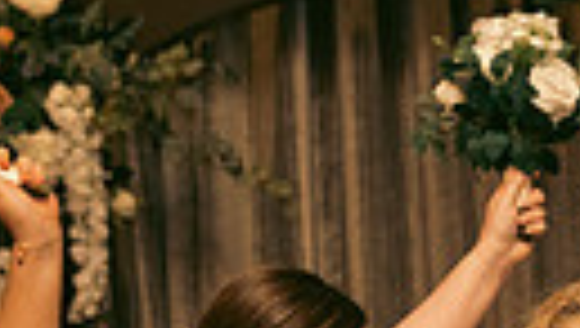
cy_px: 640
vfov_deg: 5.2
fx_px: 3558
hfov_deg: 9.2
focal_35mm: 231
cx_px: 620
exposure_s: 1/160
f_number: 3.5
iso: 2500
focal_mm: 49
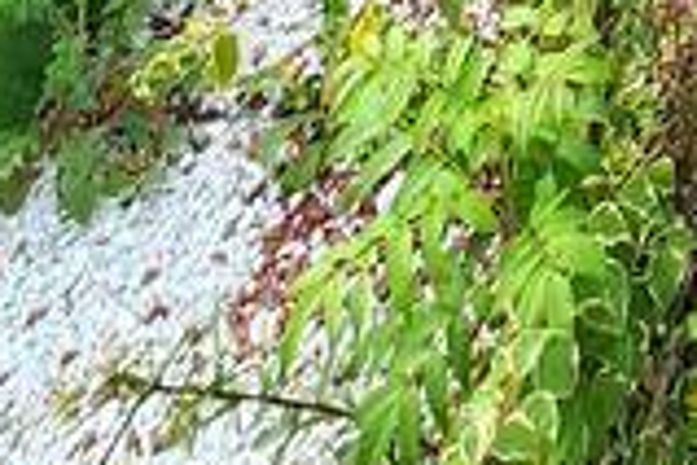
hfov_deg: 18.3
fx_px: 1781
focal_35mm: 92
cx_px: 1184
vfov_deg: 7.6
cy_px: -1522
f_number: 2.2
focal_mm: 2.2
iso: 50
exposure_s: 1/250
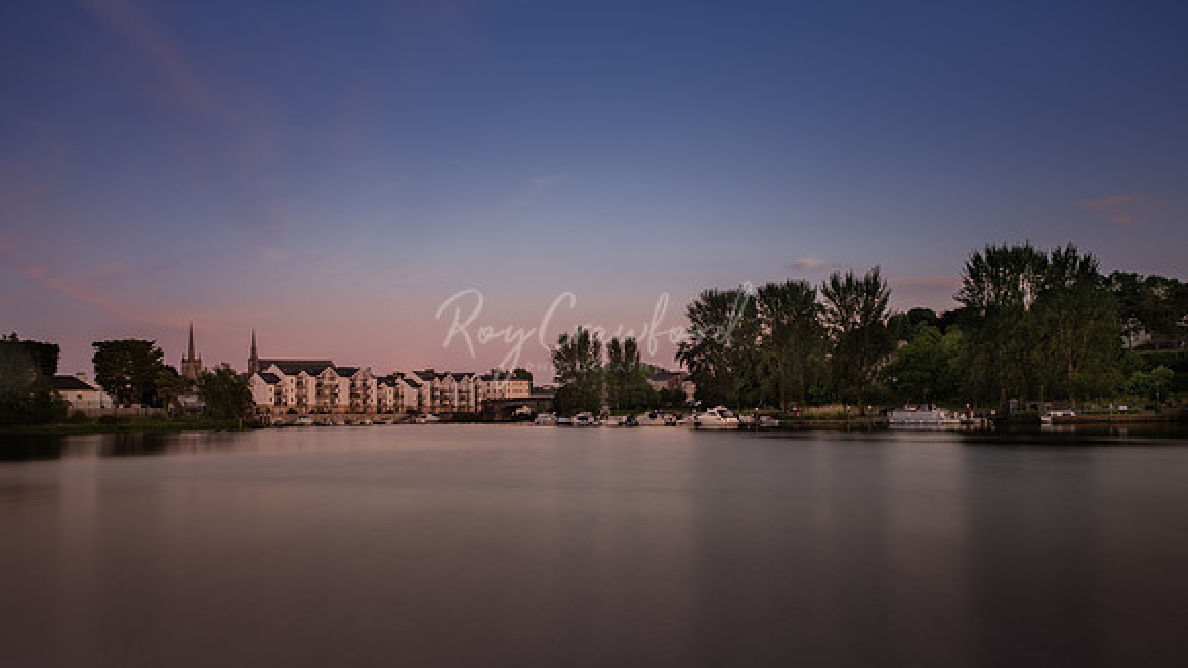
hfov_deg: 54.2
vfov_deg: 32.0
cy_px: 404
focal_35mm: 37
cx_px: 573
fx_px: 1162
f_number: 11
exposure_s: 120
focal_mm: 22.7
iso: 160
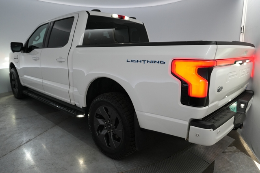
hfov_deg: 73.8
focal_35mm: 24
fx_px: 173
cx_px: 130
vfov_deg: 53.1
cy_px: 86
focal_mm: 24
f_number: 4
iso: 1000
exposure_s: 1/160
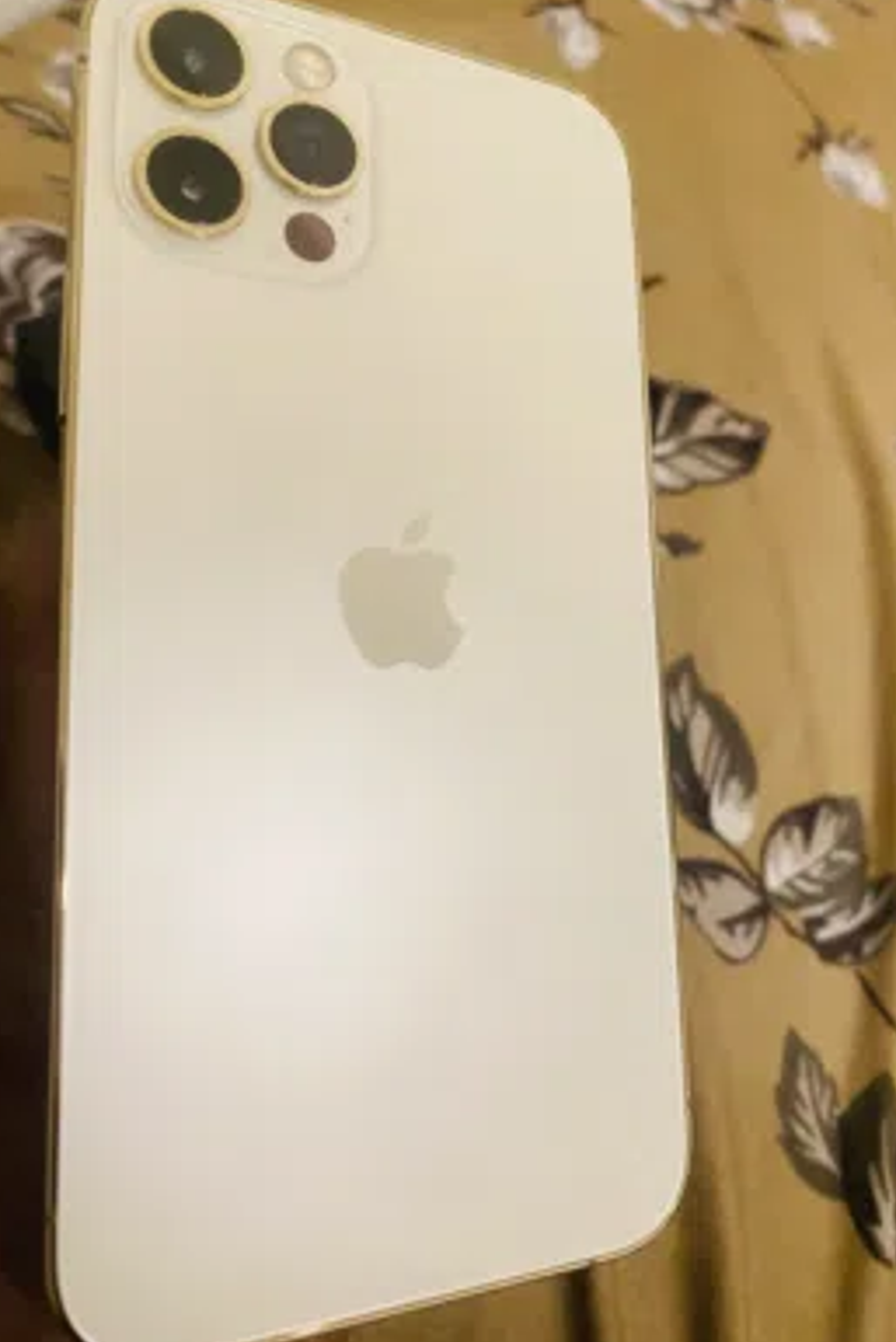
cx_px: 481
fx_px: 1007
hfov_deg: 47.9
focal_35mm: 27
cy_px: 673
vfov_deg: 67.4
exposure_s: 1/60
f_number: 1.8
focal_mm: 4.25
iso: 320
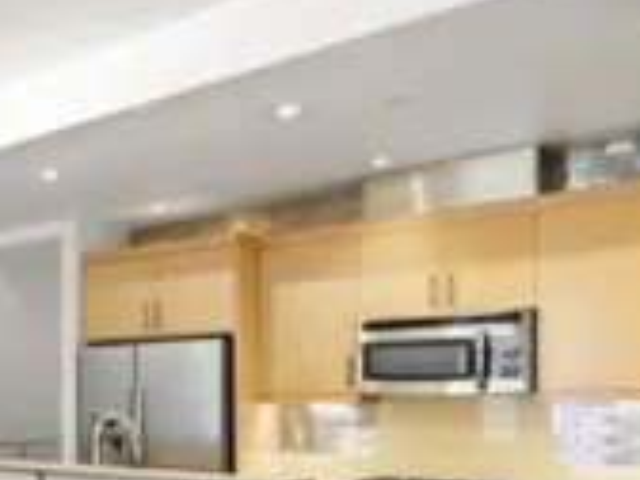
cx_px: -219
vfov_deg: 31.7
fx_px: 813
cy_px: 404
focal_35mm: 44
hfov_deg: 31.5
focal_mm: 16
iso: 500
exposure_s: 1/5
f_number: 8
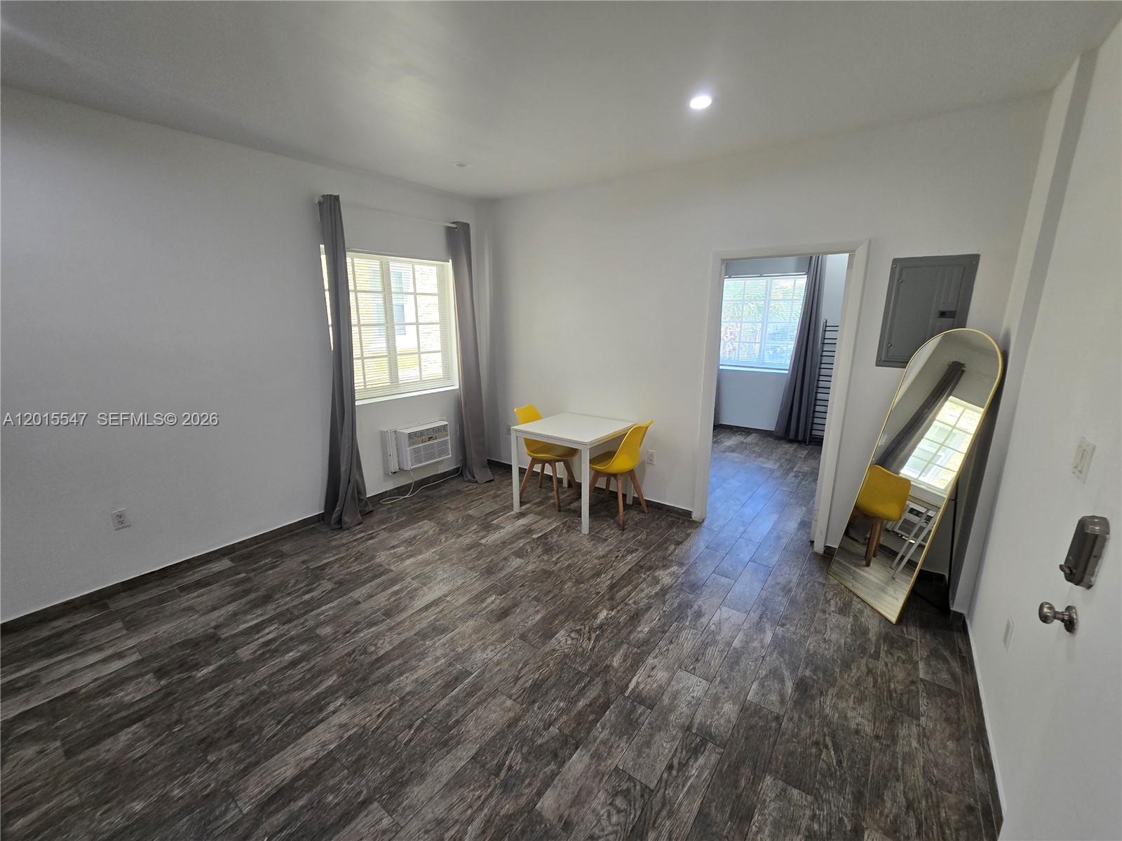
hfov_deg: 106.2
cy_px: 420
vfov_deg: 89.9
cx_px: 561
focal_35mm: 13
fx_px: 421
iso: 125
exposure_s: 1/60
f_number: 2.2
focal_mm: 2.2
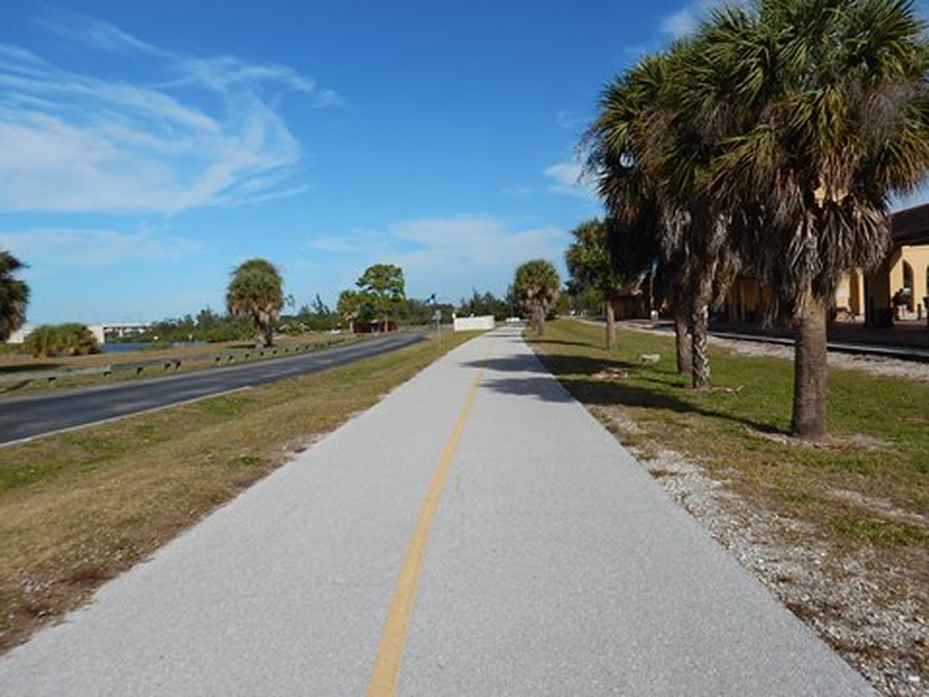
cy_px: 348
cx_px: 464
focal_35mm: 24
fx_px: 644
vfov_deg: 56.8
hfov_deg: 71.6
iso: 125
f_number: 8.2
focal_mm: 4.3
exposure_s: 1/400
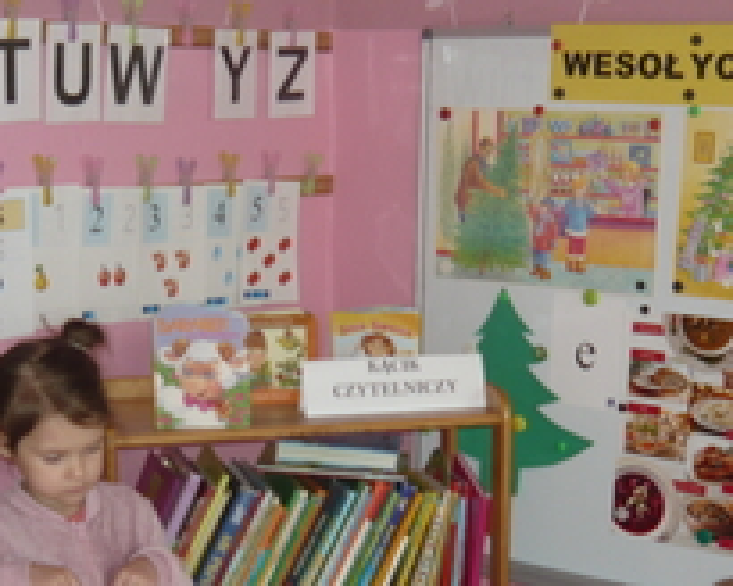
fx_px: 1453
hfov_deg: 28.3
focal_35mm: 67
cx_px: 356
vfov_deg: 22.6
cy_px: 425
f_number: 2.8
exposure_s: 1/30
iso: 100
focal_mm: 5.5
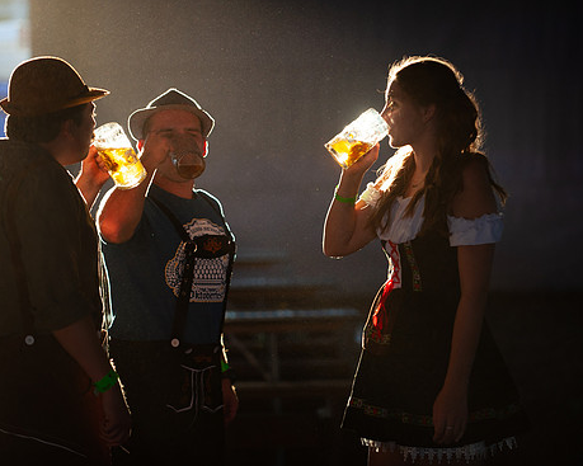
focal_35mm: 160
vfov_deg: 9.7
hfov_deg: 12.1
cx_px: 295
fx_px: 2760
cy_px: 222
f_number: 2.8
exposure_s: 1/400
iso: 200
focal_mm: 135
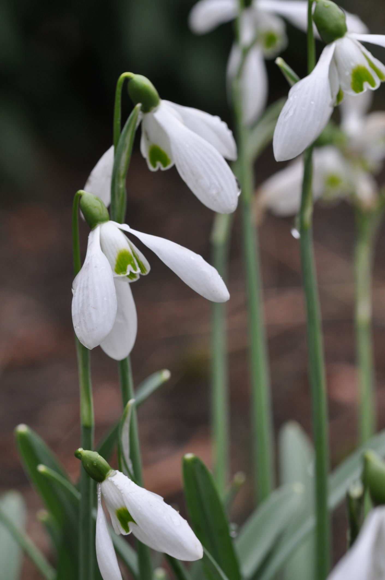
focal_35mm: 158
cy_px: 290
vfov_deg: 13.1
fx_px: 2533
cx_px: 192
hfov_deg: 8.7
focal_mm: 105
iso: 400
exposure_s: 1/125
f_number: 5.6
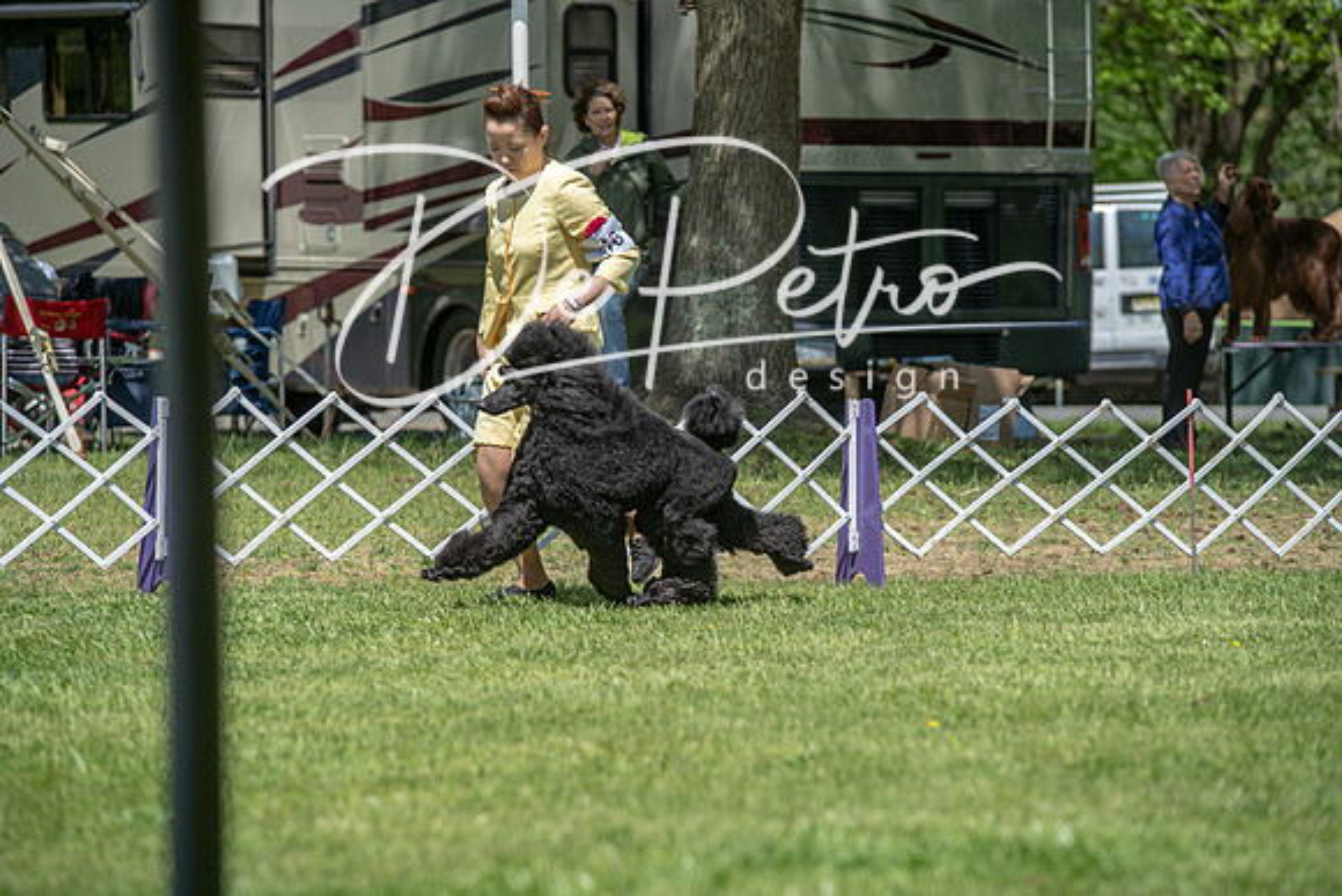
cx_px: 671
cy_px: 448
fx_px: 5966
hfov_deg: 12.8
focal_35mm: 160
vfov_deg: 8.6
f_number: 5
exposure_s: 1/1000
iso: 200
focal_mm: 160
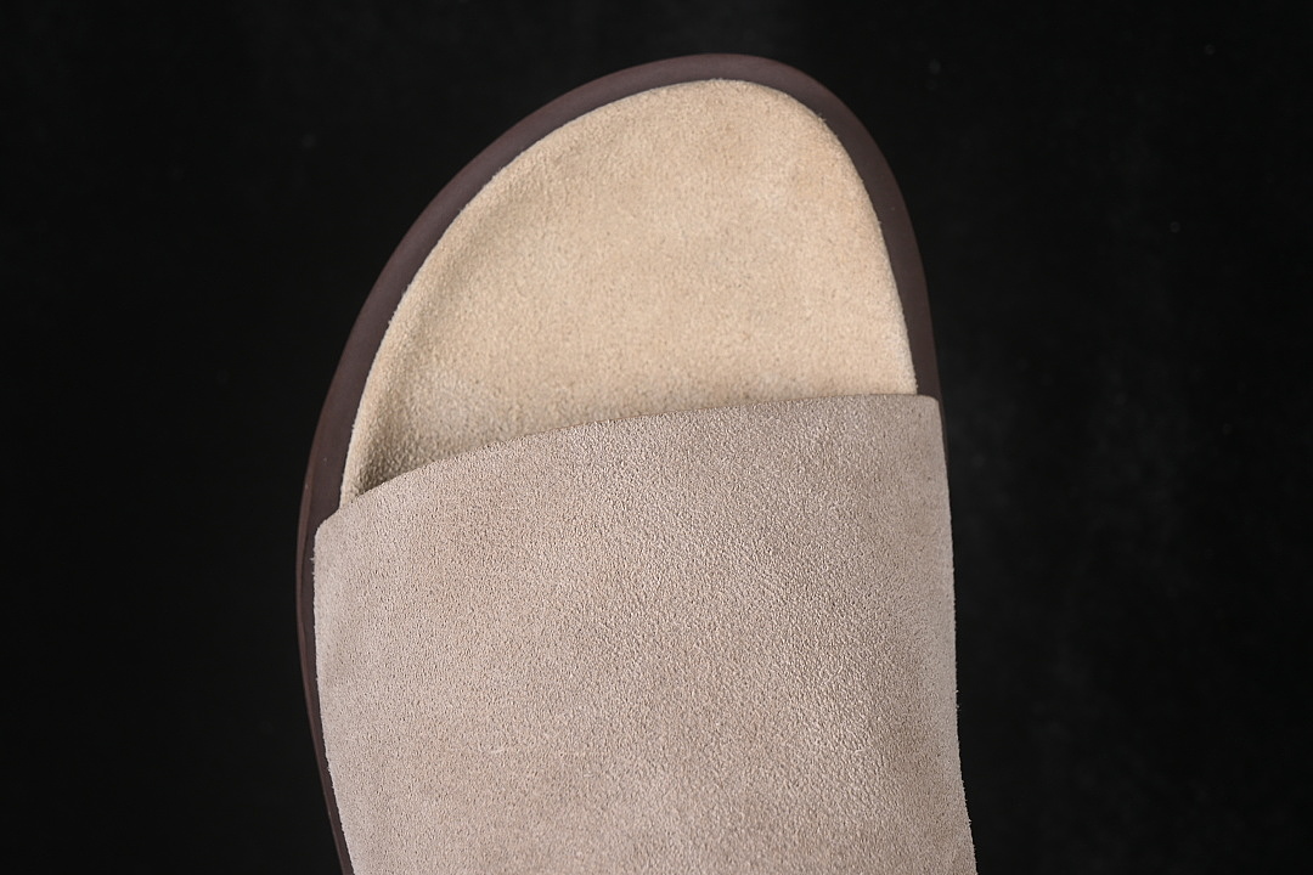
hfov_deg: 27.0
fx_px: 2735
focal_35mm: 75
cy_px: 438
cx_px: 656
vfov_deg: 18.2
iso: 160
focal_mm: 50
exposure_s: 1/80
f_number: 7.1
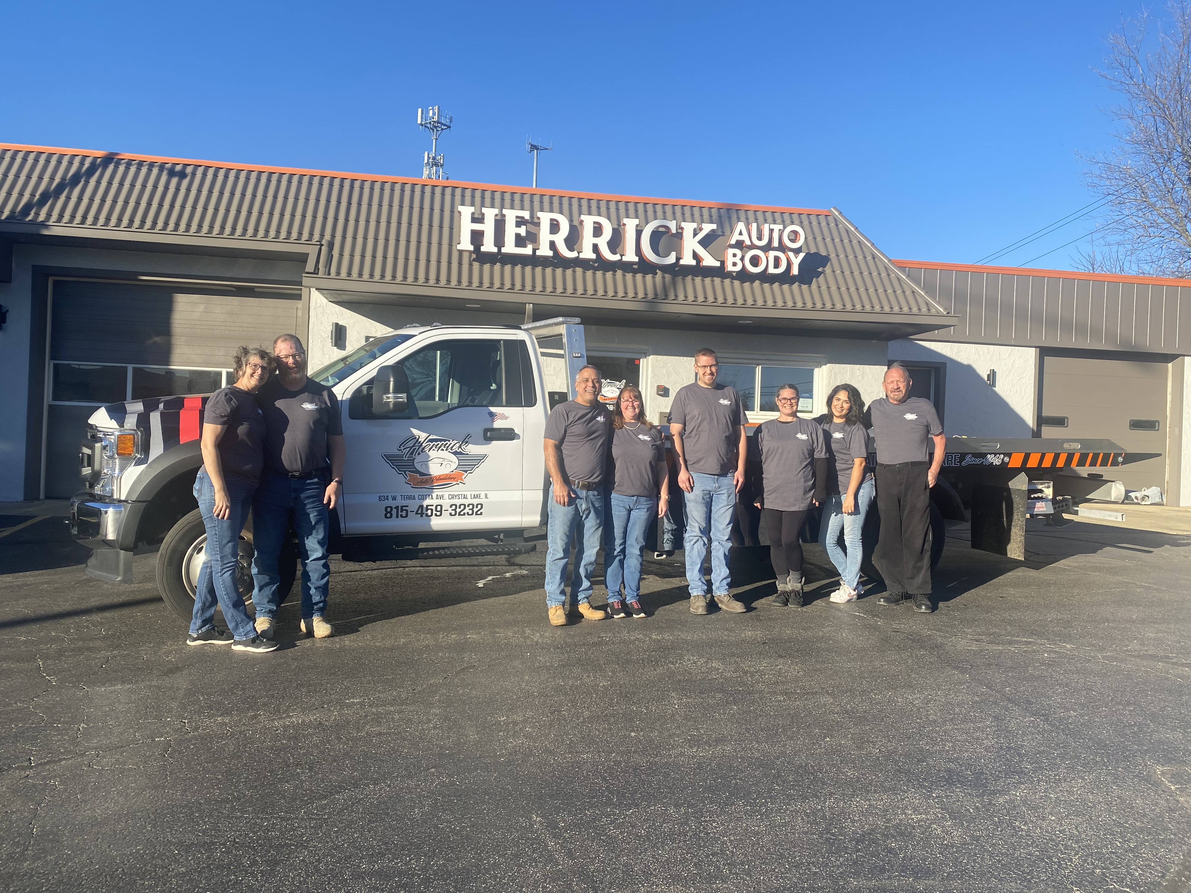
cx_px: 596
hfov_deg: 67.3
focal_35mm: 26
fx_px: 895
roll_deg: -1.8
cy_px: 446
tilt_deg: +1.6
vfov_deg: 53.1
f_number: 1.8
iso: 32
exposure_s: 1/1898
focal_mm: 4.25
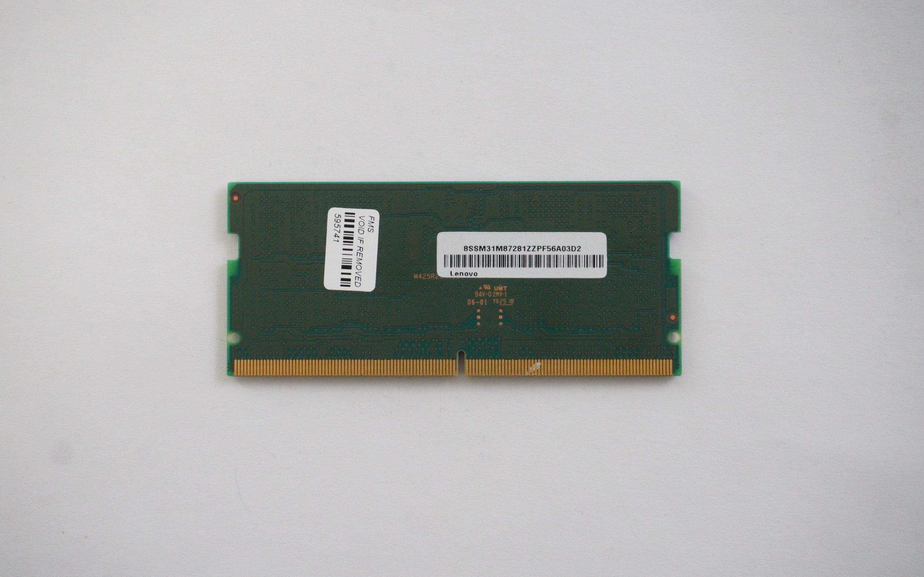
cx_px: 462
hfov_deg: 38.9
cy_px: 279
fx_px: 1309
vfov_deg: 24.9
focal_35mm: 52
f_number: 5.6
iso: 3200
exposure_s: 1/200
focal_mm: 34
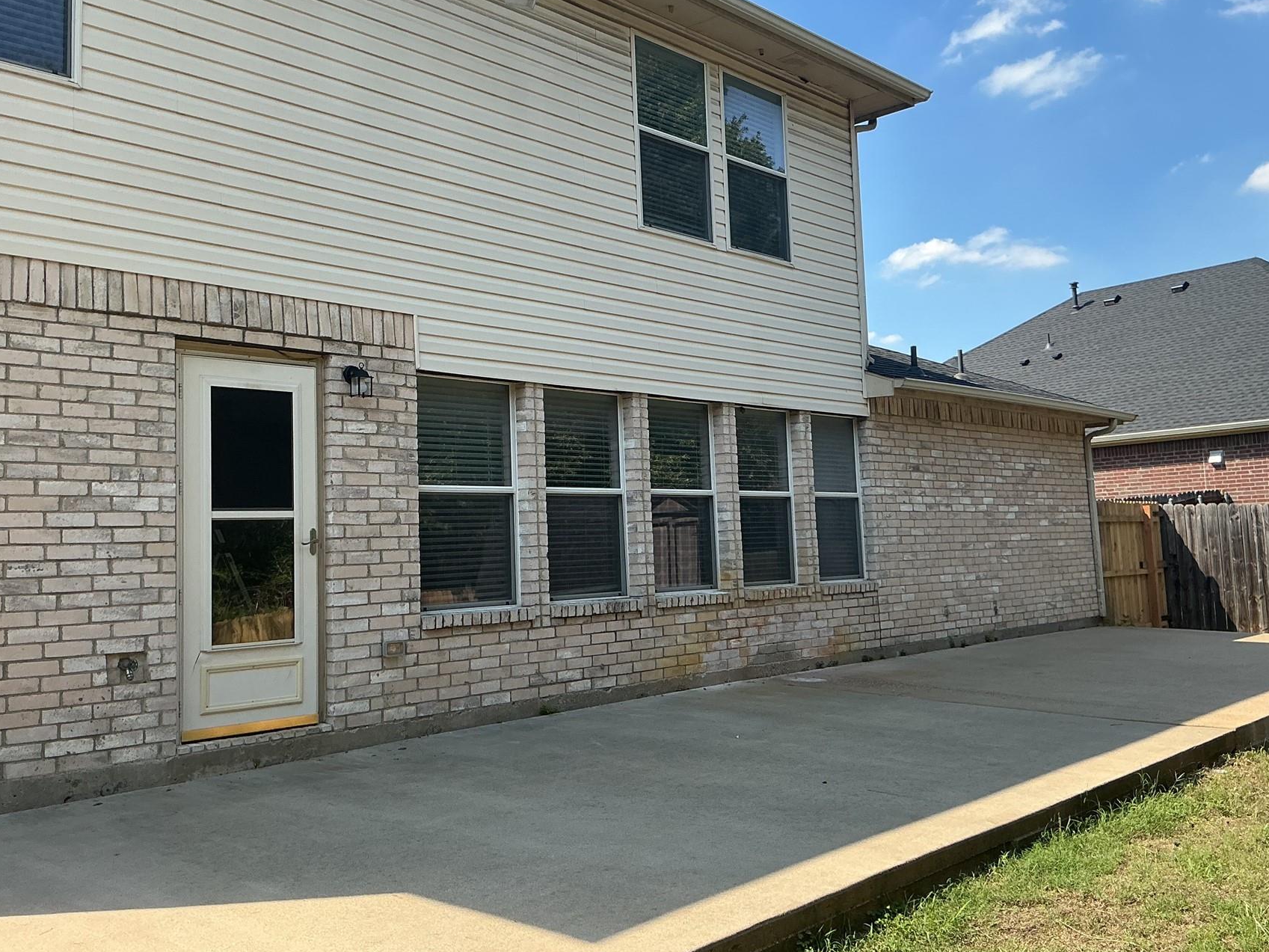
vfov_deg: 40.7
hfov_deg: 52.6
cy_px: 427
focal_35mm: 35
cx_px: 654
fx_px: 1283
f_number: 1.8
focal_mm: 3
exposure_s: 1/962
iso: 25
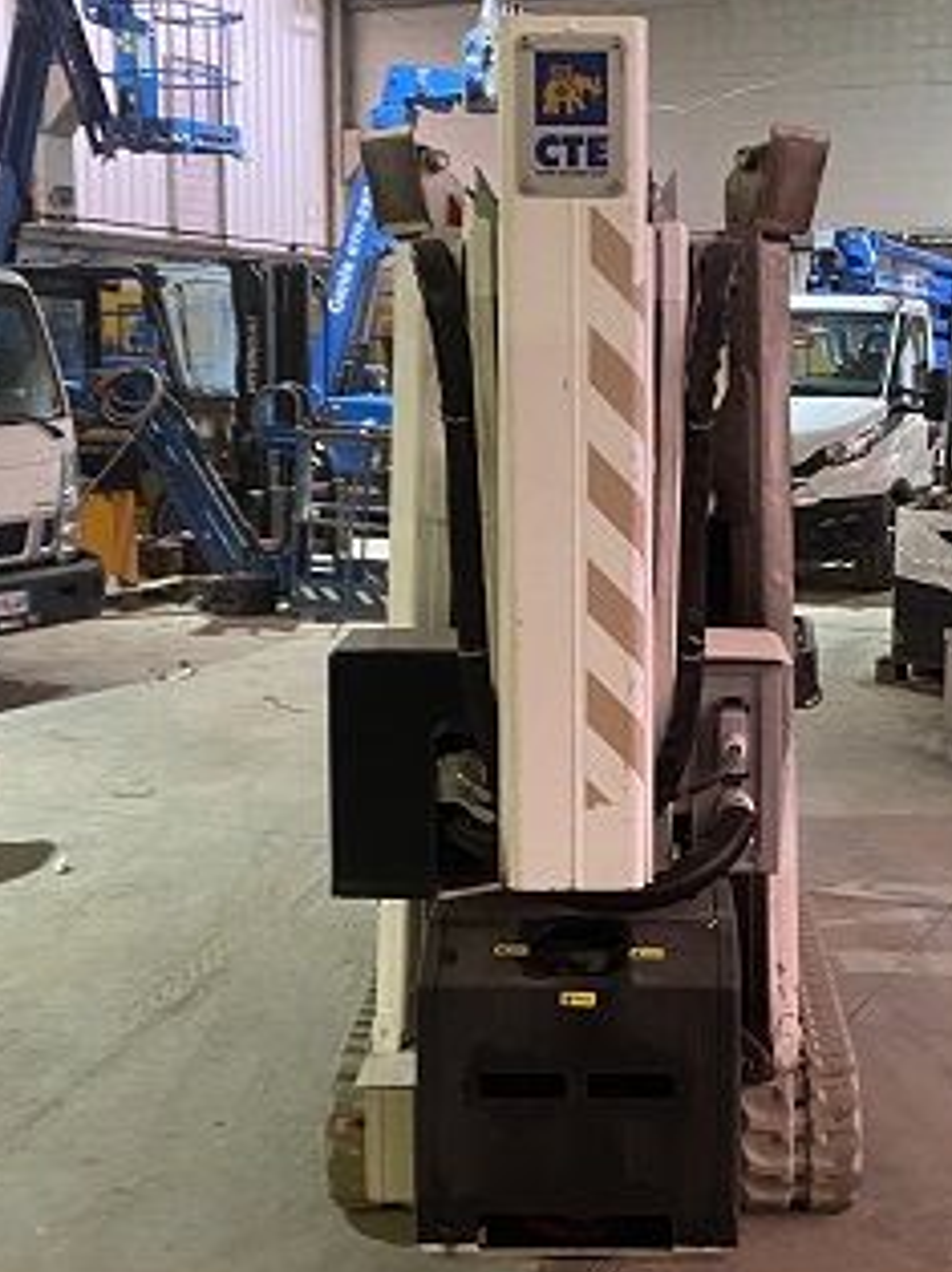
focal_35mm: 53
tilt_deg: -11.0
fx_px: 1946
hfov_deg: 27.4
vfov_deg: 36.2
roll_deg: -0.9
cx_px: 620
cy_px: 701
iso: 500
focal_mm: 4.25
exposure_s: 1/25
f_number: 1.8
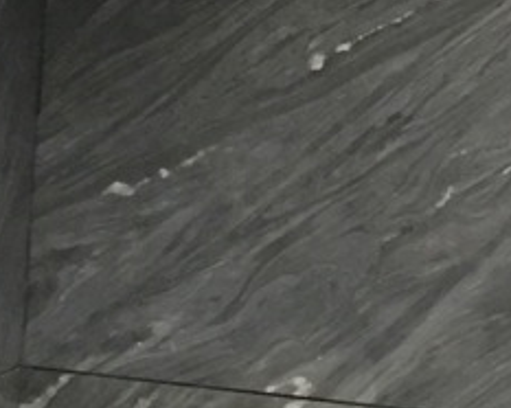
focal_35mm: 202
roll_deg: -4.3
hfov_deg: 9.6
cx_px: 389
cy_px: 411
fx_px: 3052
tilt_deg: -9.9
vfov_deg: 7.6
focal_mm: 4.15
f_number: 2.2
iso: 100
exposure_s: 1/8
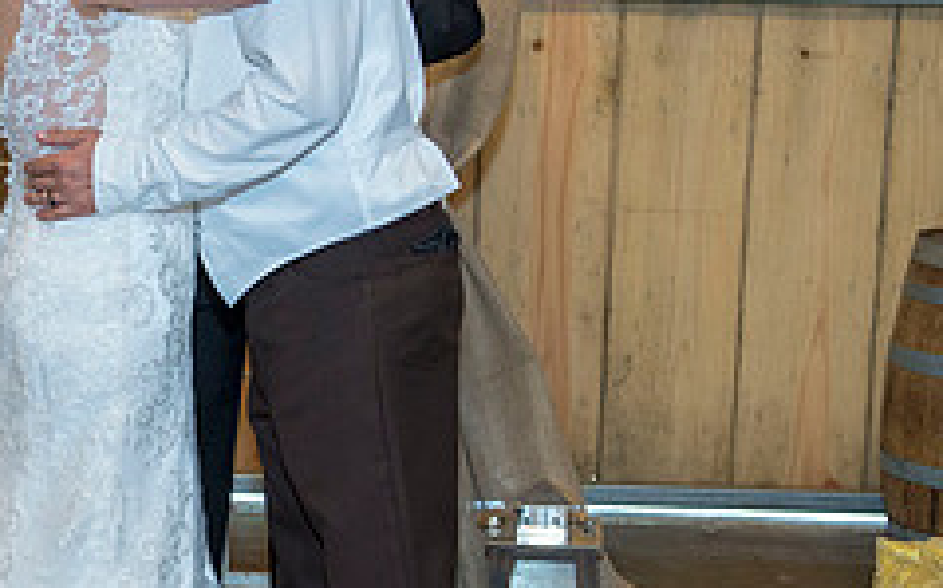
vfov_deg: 12.6
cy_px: 280
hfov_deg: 19.7
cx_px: 130
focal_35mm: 104
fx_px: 2671
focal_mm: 42
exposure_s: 1/160
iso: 1600
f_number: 4
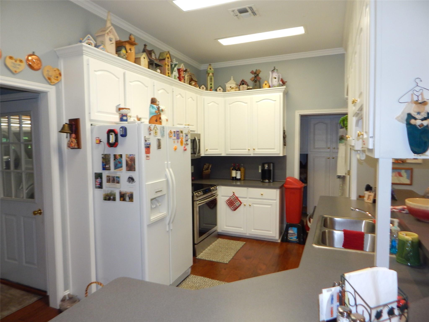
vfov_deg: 61.1
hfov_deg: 76.4
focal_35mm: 22
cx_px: 214
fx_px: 273
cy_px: 161
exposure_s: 1/30
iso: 200
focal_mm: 4
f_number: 3
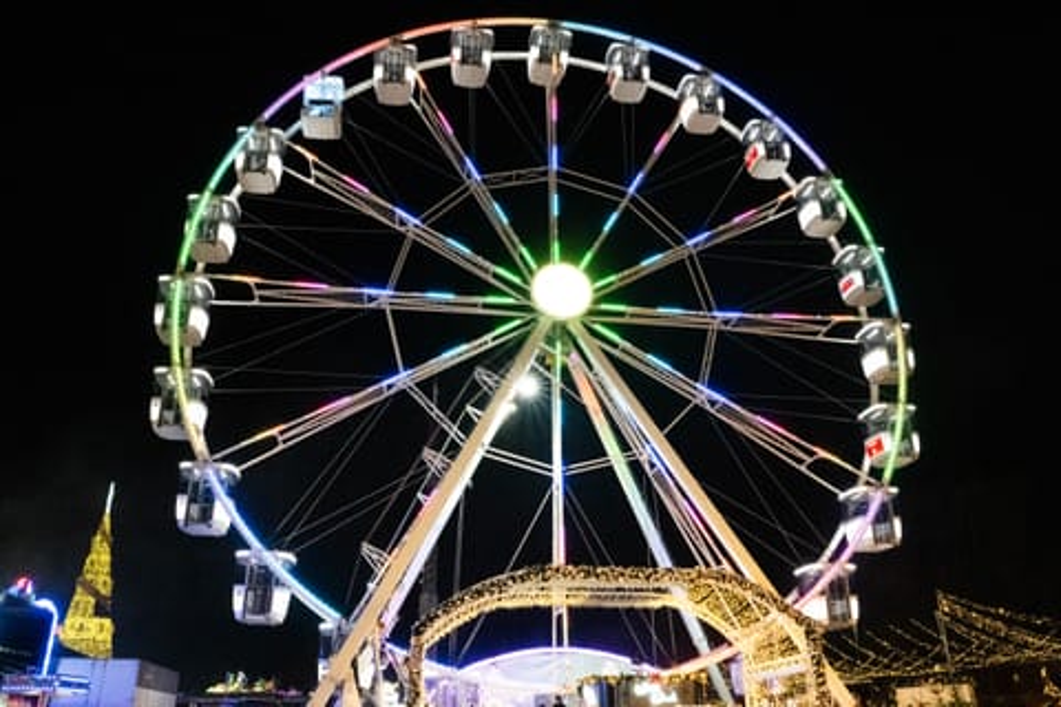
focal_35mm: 28
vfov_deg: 46.4
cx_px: 530
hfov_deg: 65.5
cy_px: 354
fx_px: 825
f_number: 11
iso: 12800
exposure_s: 1/160
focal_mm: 28
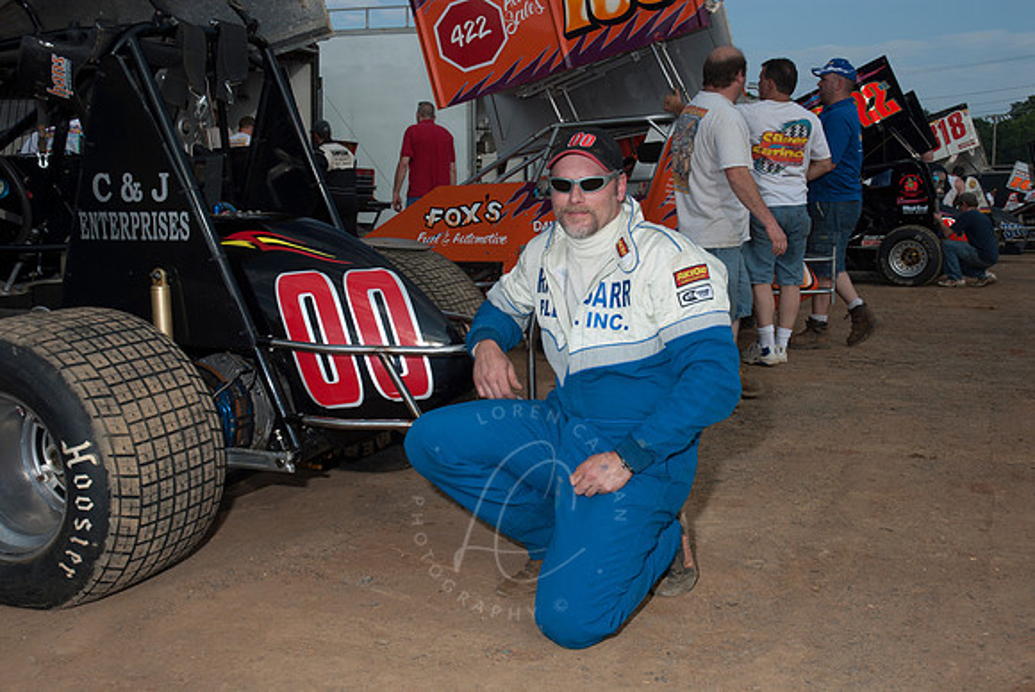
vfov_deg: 33.1
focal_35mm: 40
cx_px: 518
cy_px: 346
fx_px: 1166
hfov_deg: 47.9
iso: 100
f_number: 7.1
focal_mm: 27
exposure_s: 1/250
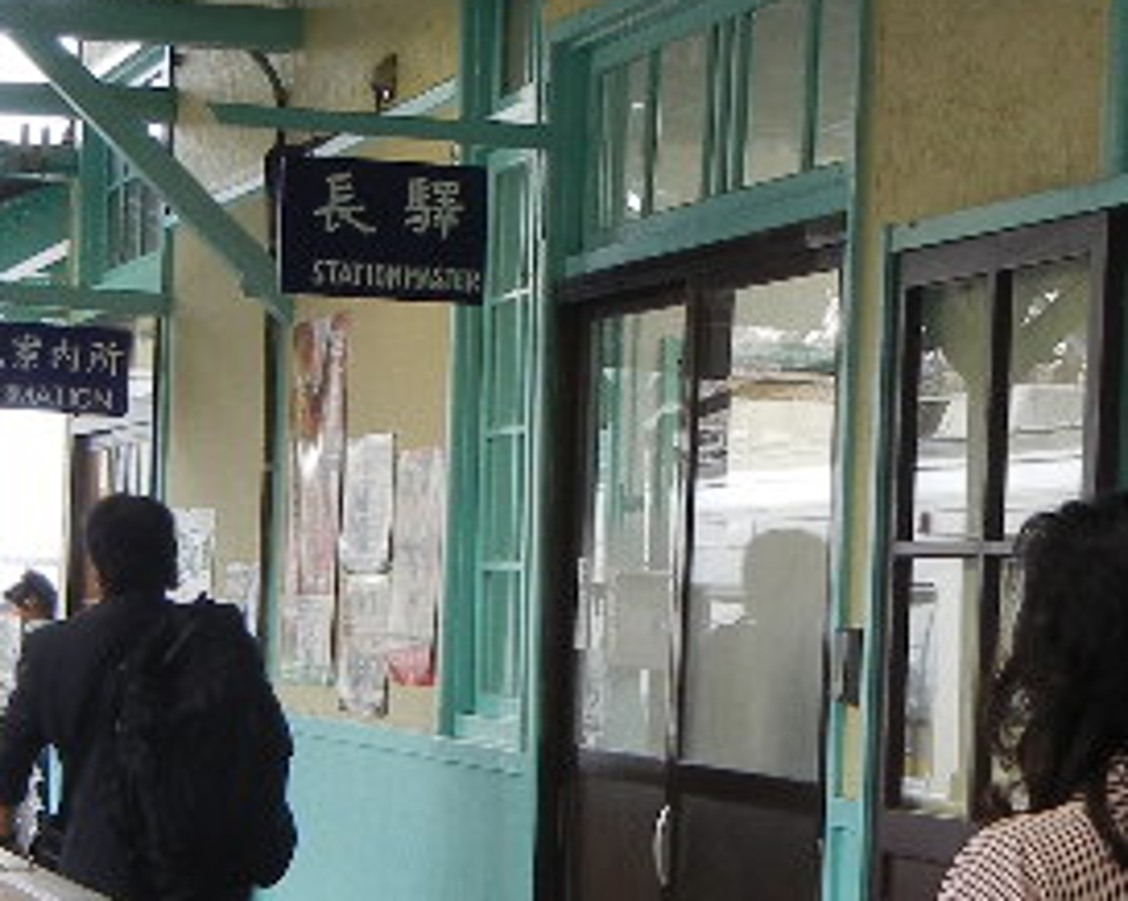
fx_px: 3670
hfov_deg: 17.5
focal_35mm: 110
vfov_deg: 13.9
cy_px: 736
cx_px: 690
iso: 160
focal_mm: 5.4
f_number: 3.5
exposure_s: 1/30.3
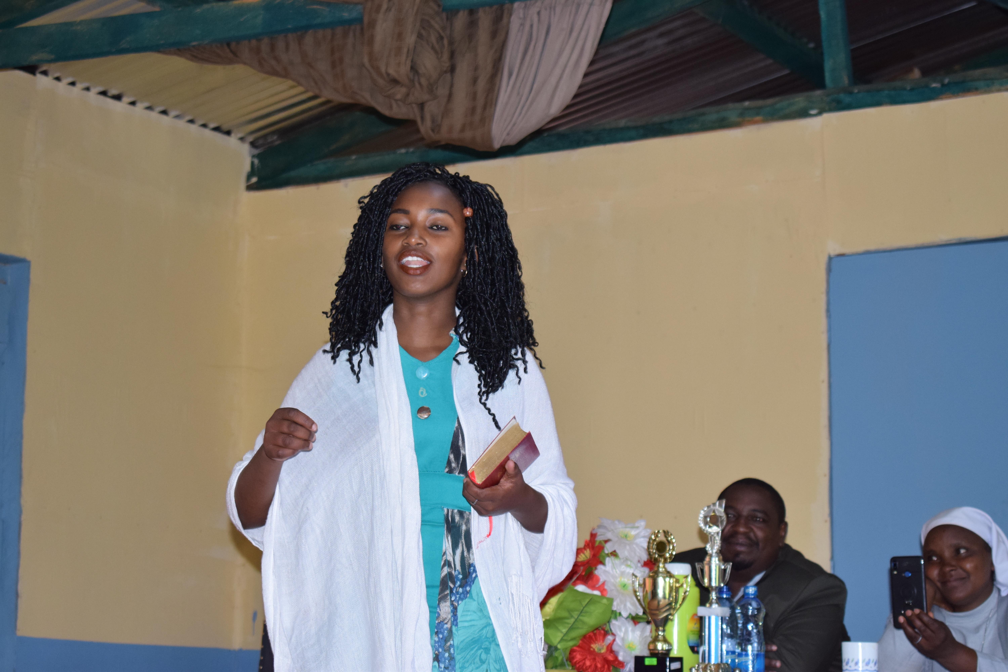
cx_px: 504
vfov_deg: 16.6
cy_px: 336
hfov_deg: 24.6
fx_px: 2310
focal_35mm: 82
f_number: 5.6
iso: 800
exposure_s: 1/60
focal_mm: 55
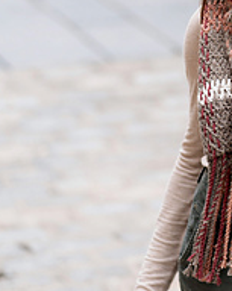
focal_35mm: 208
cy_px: 64
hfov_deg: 7.4
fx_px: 1790
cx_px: 211
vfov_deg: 9.3
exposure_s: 1/80
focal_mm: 85
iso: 50
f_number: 2.2
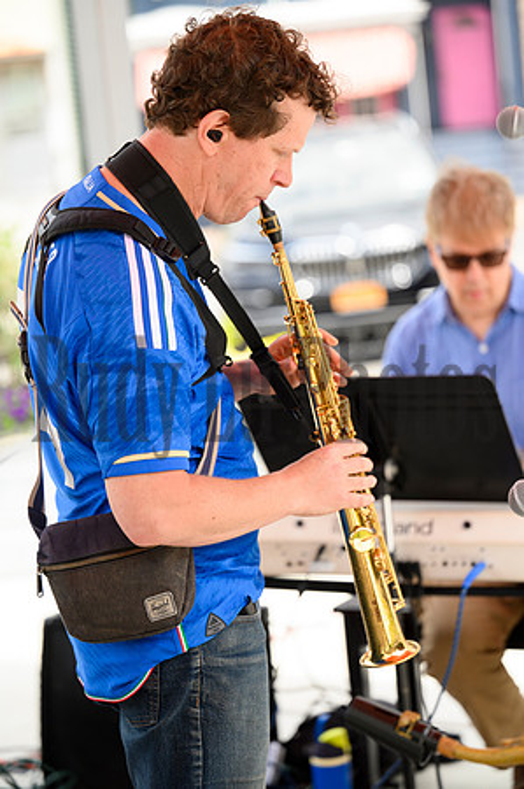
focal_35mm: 94
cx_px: 262
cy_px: 394
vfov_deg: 21.7
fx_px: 2057
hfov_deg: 14.5
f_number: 2.8
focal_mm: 94
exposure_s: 1/1250
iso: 400
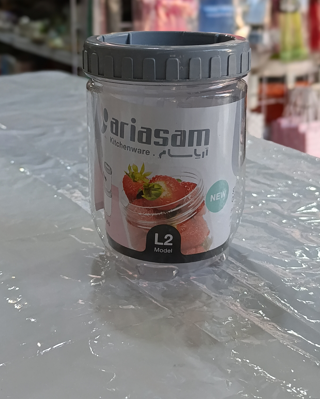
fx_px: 722
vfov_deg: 30.8
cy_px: 137
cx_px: 159
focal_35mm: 61
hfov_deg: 25.0
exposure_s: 1/100
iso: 250
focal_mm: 6.14
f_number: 1.6
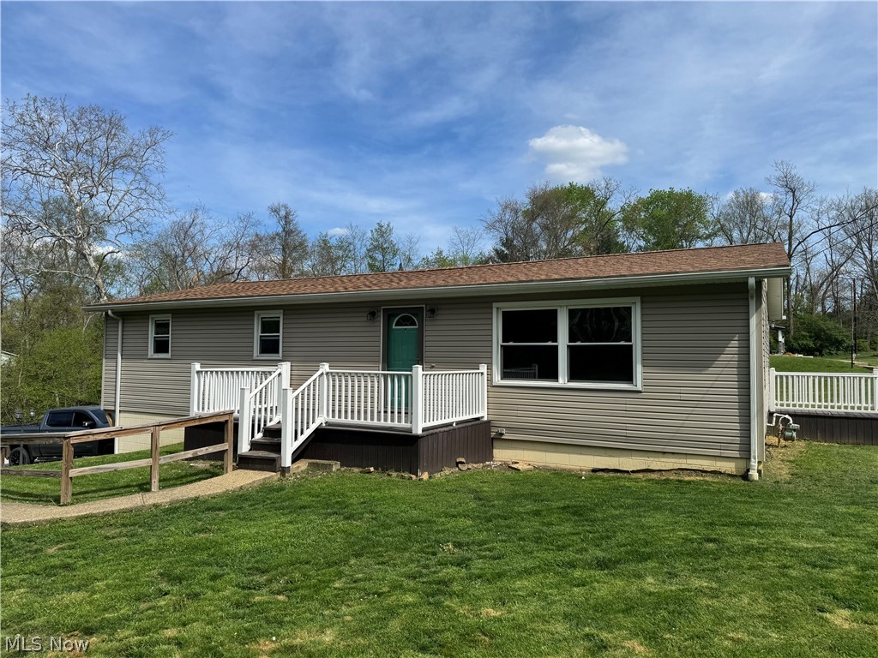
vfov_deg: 56.8
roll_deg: -0.6
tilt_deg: +3.0
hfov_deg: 71.6
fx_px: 609
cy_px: 329
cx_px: 439
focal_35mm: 24
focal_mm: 6.76
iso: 80
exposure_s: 1/4950
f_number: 1.78
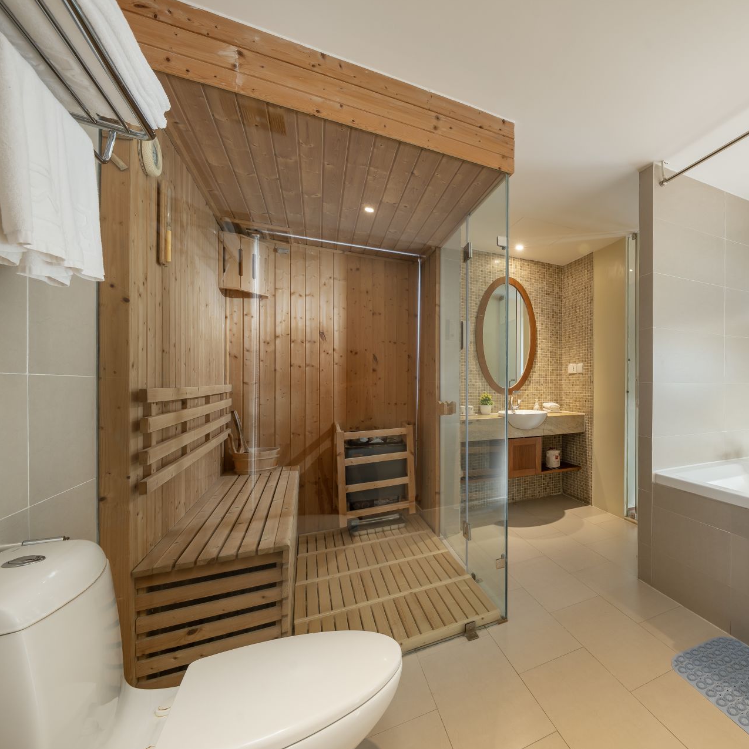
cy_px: 387
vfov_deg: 87.4
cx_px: 576
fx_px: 392
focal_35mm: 16
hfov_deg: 79.6
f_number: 10
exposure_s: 2.5
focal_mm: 12
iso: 100
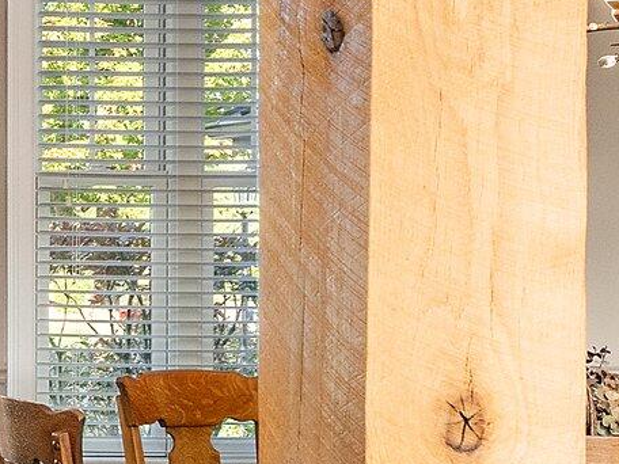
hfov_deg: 14.6
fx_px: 1931
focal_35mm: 108
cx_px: -662
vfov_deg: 13.7
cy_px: 222
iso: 800
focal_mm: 16.8
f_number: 9
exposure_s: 1/13
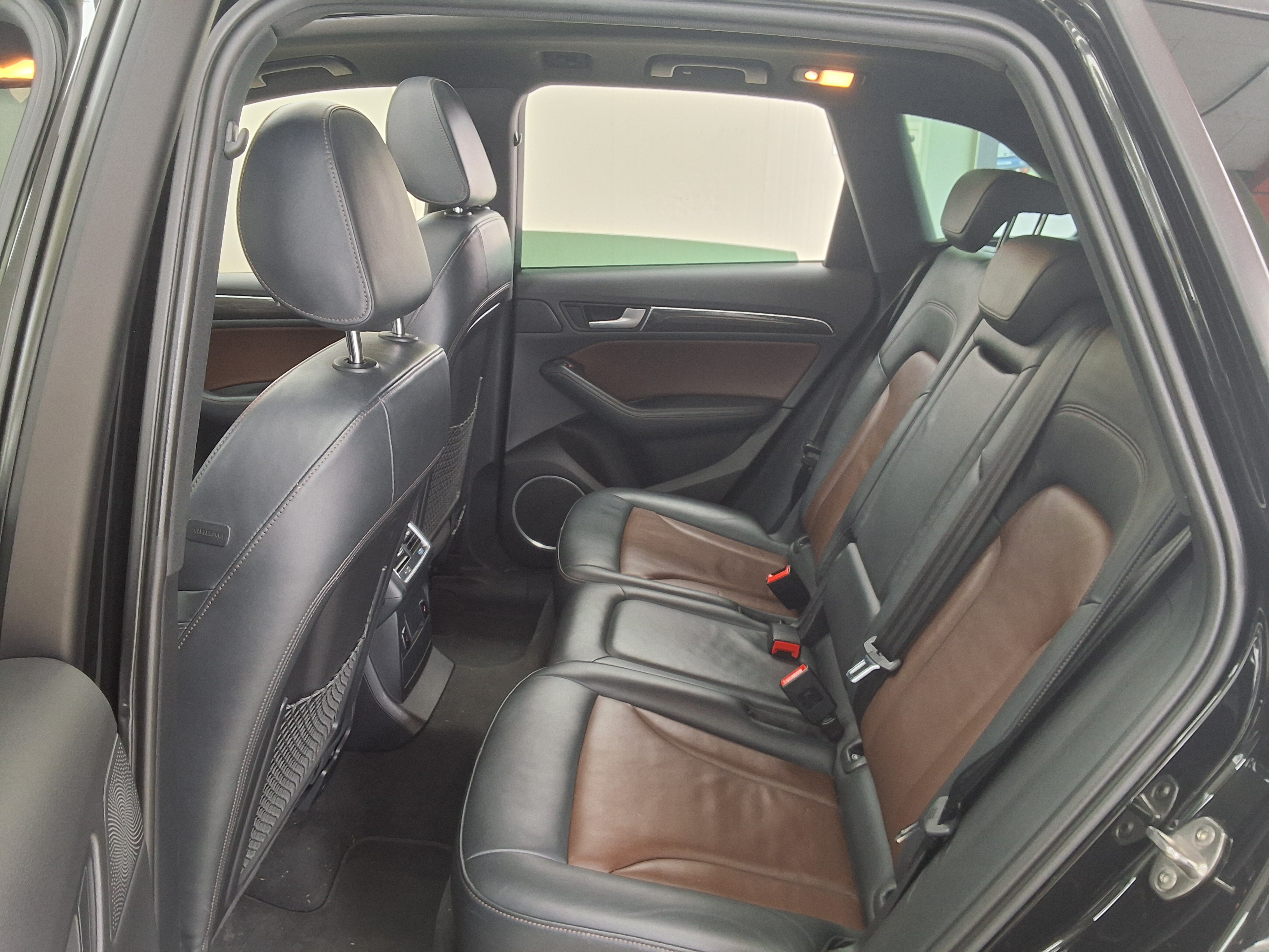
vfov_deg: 49.7
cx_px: 634
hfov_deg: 63.4
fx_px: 1026
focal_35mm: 28
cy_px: 476
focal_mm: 2.91
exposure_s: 1/40
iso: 100
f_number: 1.9
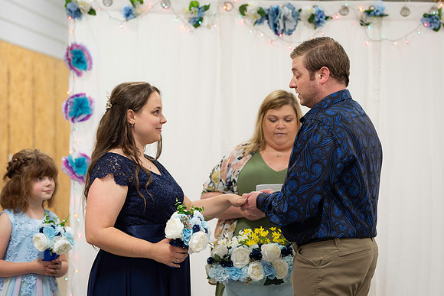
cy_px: 134
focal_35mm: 95
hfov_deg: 21.5
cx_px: 243
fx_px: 1172
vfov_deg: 14.4
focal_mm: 85
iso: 640
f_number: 3.5
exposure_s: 1/125
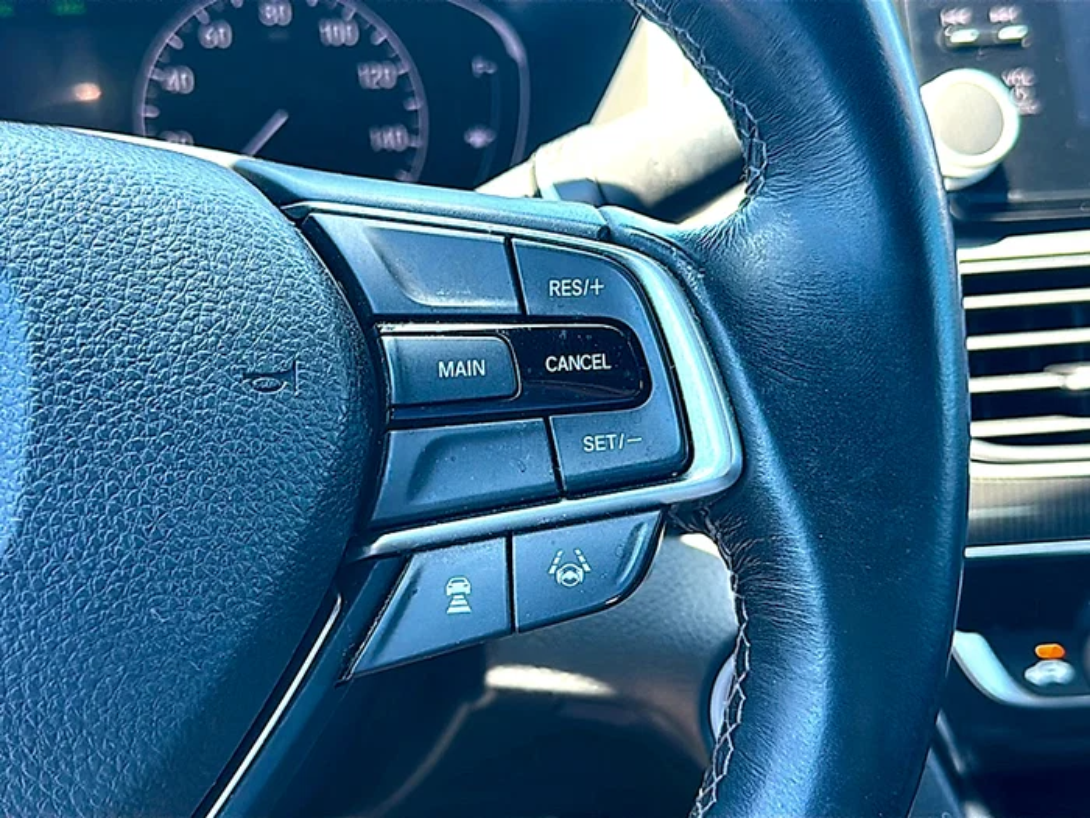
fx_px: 1197
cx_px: 545
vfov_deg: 37.7
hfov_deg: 49.0
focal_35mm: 38
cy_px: 409
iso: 125
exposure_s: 1/100
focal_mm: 6.86
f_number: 1.78
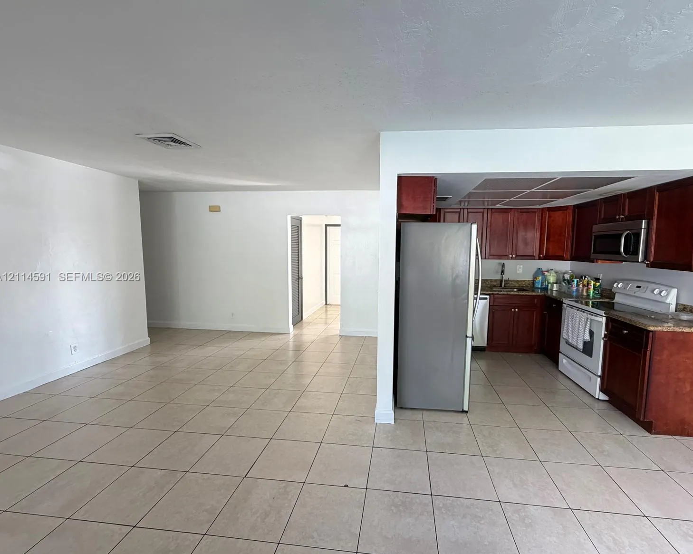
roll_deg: -0.2
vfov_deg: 84.0
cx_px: 372
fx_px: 308
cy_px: 277
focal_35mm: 15
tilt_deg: -5.6
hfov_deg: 96.6
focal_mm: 2.22
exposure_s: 1/87
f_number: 2.2
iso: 320
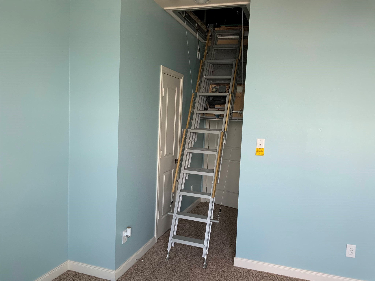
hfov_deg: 61.7
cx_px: 188
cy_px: 140
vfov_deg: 48.2
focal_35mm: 29
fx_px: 314
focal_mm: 3
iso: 50
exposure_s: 1/60
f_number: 1.8
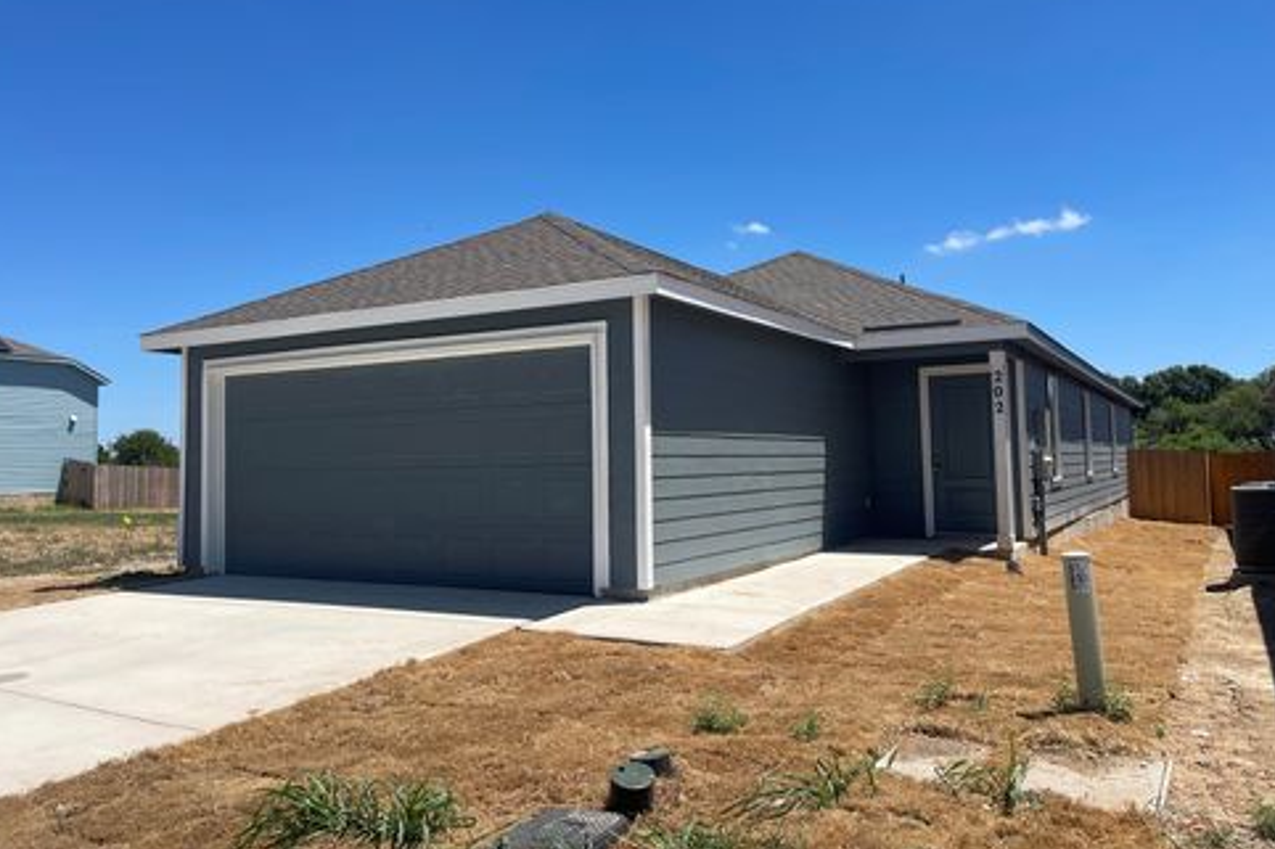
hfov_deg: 67.4
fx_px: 956
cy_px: 374
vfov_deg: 47.8
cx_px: 632
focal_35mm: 27
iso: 32
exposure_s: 1/4717
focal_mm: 5.1
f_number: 1.6
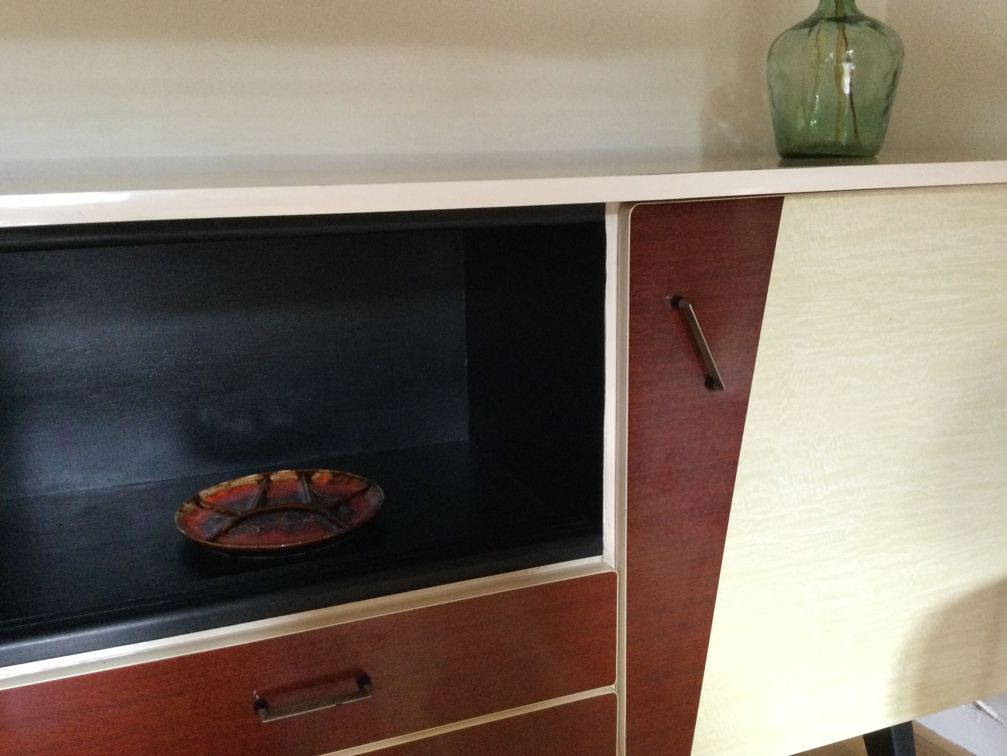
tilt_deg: -13.0
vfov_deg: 44.2
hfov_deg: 56.8
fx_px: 931
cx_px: 499
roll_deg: +1.6
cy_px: 382
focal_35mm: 32
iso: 250
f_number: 2.4
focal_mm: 3.3
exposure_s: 1/33
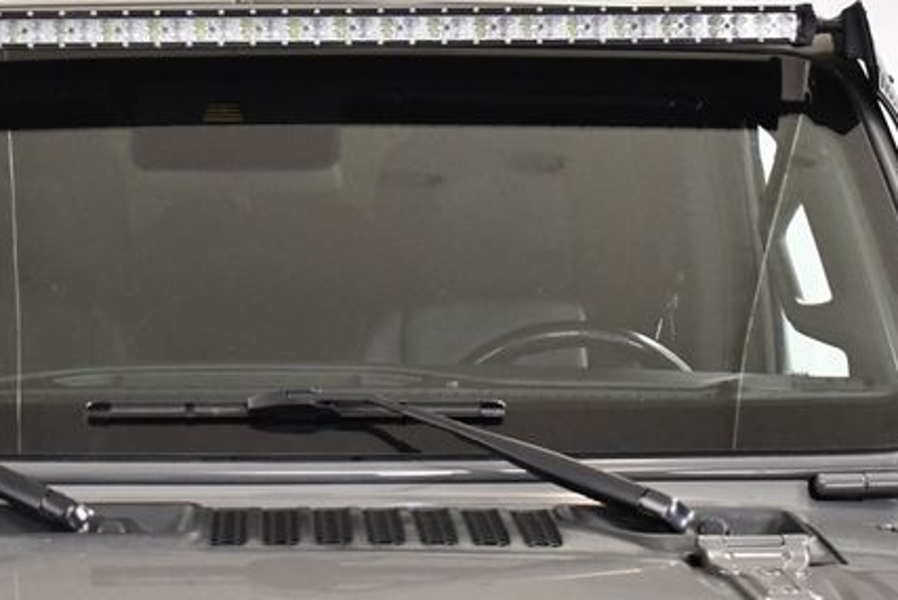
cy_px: 208
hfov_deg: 26.7
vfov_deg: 18.2
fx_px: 1871
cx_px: 240
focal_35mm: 75
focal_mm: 25
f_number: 4
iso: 2000
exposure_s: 1/125
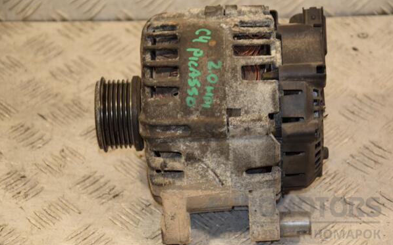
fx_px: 1317
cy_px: 120
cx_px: 196
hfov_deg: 17.0
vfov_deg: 10.6
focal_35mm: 123
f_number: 5.3
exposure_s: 1/125
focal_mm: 80
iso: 800
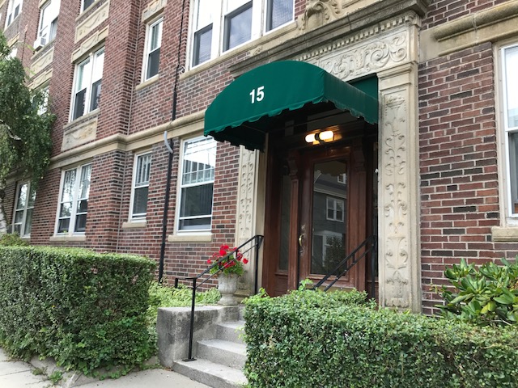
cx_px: 259
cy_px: 194
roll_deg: -2.0
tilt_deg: +9.5
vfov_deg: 49.7
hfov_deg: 63.4
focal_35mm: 28
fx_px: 419
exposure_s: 1/120
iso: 25
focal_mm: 3.99
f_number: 1.8
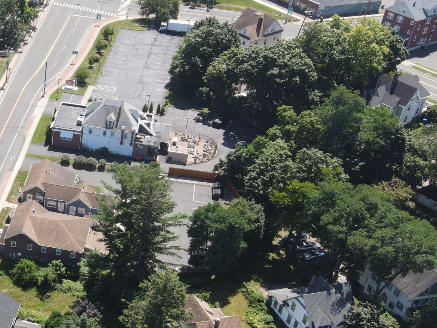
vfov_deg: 23.2
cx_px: -92
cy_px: 201
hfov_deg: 27.0
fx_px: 795
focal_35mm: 63
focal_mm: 4.5
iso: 100
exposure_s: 1/320
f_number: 2.8
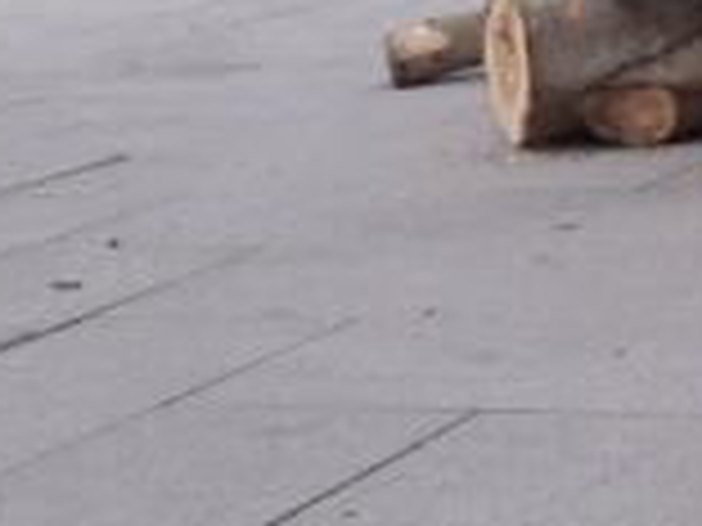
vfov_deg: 10.9
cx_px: 1089
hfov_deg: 14.3
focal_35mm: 128
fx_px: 2596
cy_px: -378
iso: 40
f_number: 1.7
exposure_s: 1/1379
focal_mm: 3.93
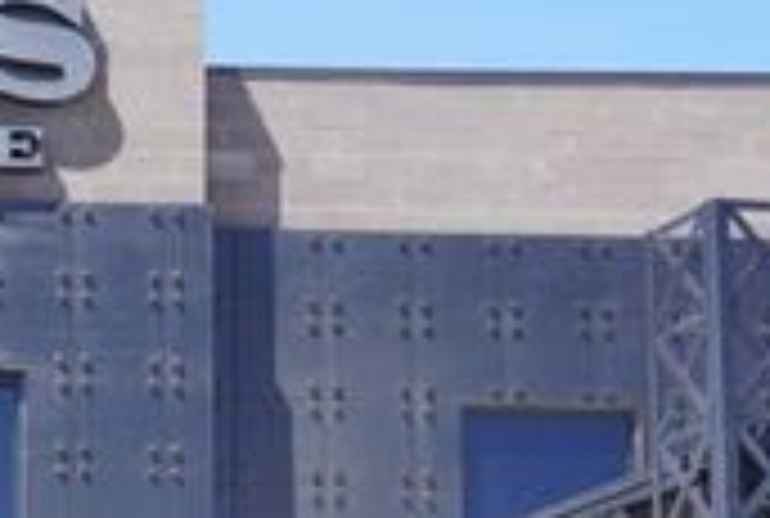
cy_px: 802
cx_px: -392
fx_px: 2764
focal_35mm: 129
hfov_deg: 14.7
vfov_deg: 10.3
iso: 100
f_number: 6.3
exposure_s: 1/125
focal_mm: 23
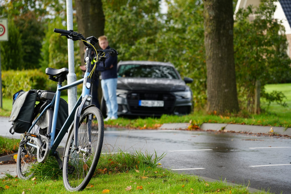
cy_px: 97
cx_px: 146
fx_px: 1164
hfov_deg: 14.3
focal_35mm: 144
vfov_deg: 9.5
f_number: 6.3
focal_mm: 144
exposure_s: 1/160
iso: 250
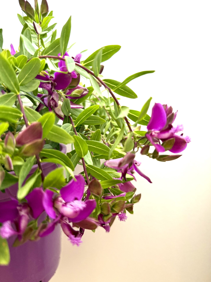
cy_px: 141
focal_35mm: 24
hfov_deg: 56.8
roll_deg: +1.1
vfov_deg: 71.6
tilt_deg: -5.9
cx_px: 106
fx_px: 195
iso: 200
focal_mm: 6.76
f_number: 1.78
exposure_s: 1/79
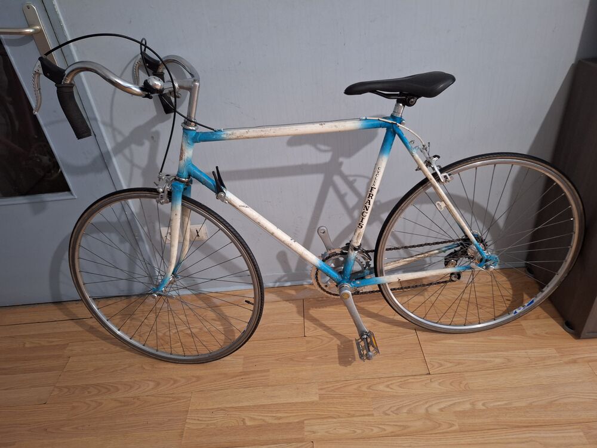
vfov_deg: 58.9
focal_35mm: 23
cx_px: 298
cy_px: 224
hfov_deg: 73.9
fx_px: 397
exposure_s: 1/20
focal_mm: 5.54
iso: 500
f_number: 1.8
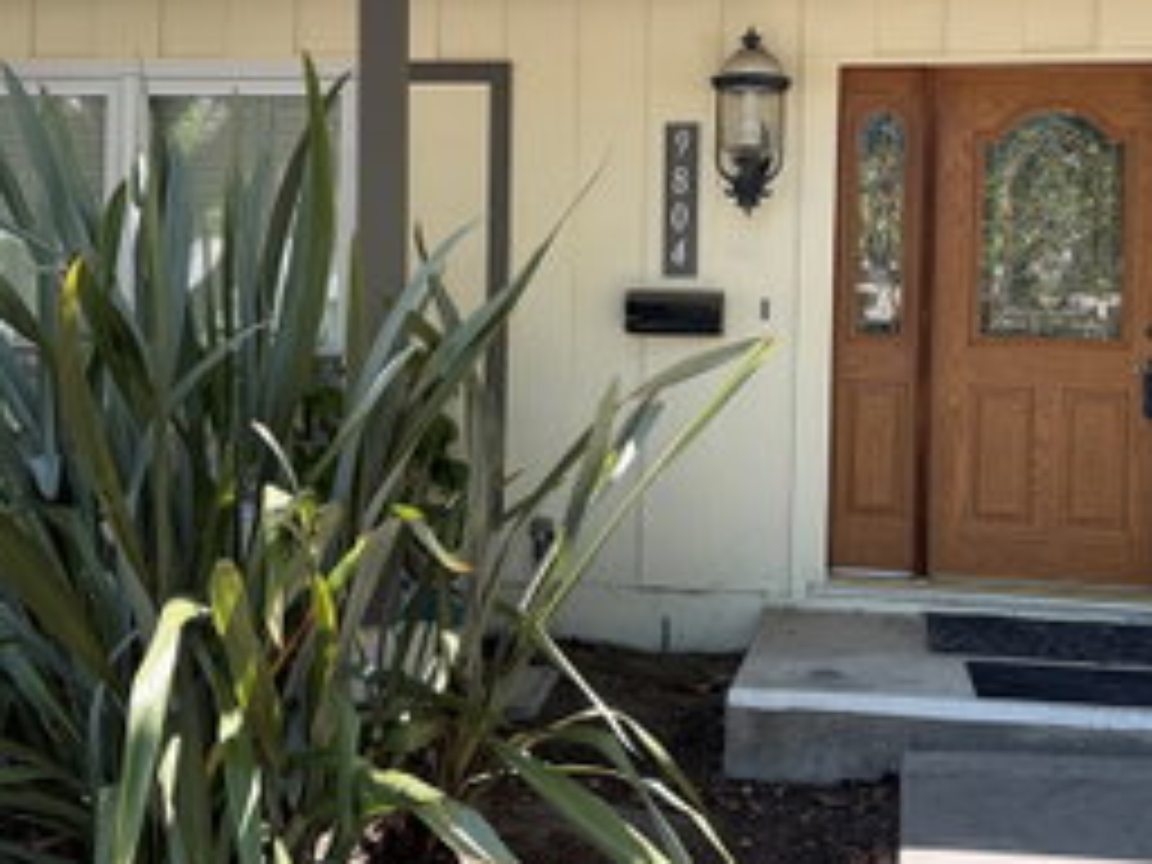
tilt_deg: +0.1
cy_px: 346
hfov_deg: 46.4
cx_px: 713
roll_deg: -0.9
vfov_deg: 35.8
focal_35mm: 40
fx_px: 1331
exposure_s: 1/689
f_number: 1.78
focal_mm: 6.76
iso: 100
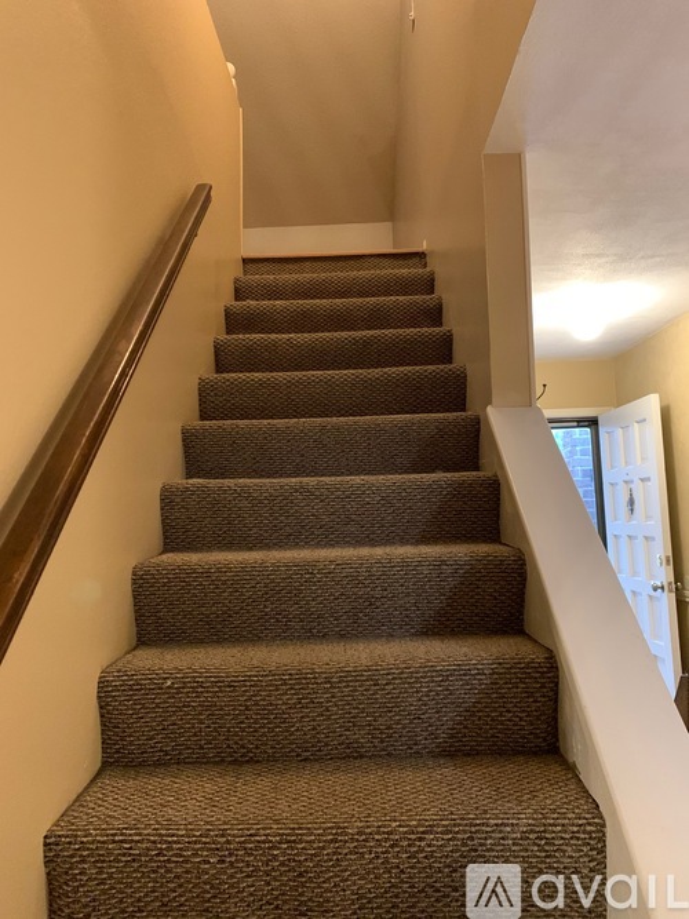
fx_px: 690
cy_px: 460
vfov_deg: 67.3
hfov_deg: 53.0
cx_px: 344
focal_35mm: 26
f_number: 1.8
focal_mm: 4.25
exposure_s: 1/30
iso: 640
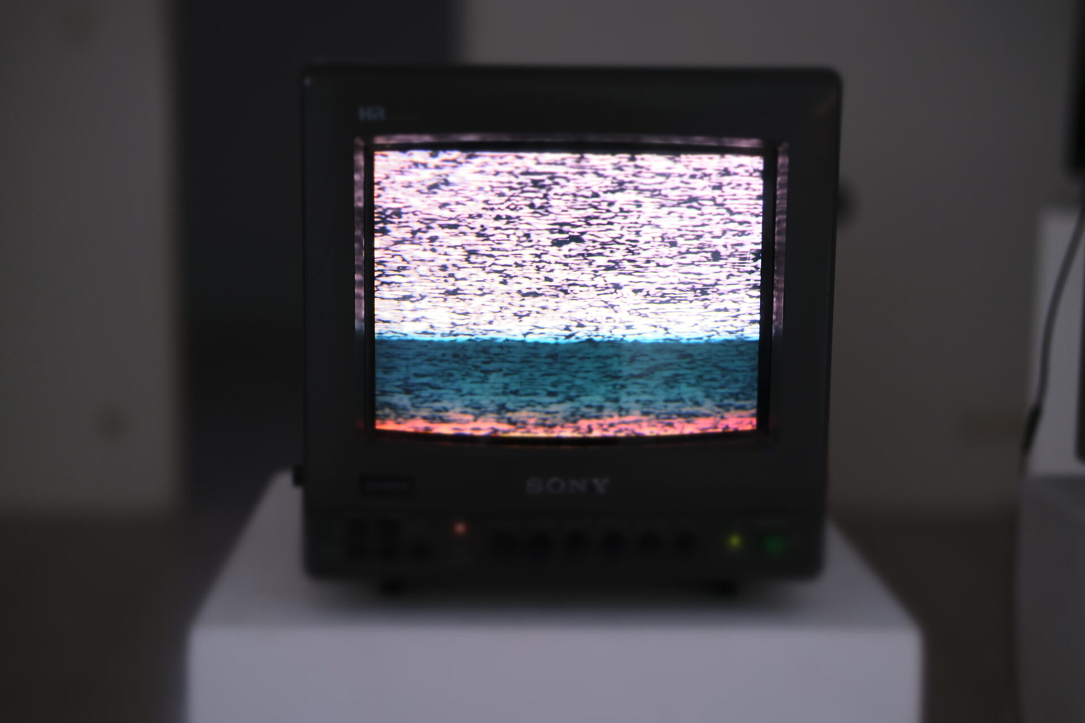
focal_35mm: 53
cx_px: 542
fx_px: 1597
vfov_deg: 25.5
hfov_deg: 37.5
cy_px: 362
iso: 400
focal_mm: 35
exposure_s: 1/75
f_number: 2
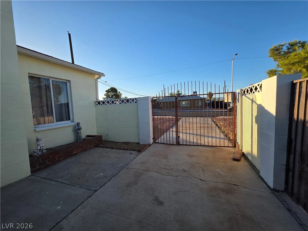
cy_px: 116
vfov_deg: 89.9
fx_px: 116
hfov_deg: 106.2
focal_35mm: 13
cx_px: 154
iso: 40
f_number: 1.9
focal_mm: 2.2
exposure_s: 1/968
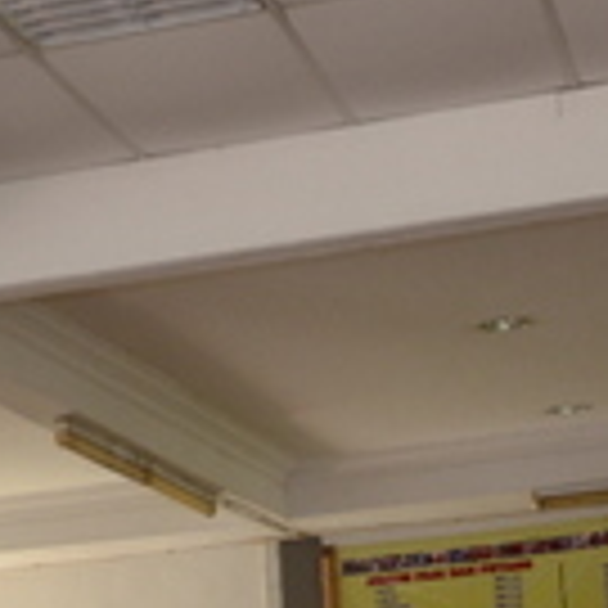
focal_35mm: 133
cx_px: -198
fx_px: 2643
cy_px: 892
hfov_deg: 12.7
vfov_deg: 12.5
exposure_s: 1/200
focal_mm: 22
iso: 800
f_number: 4
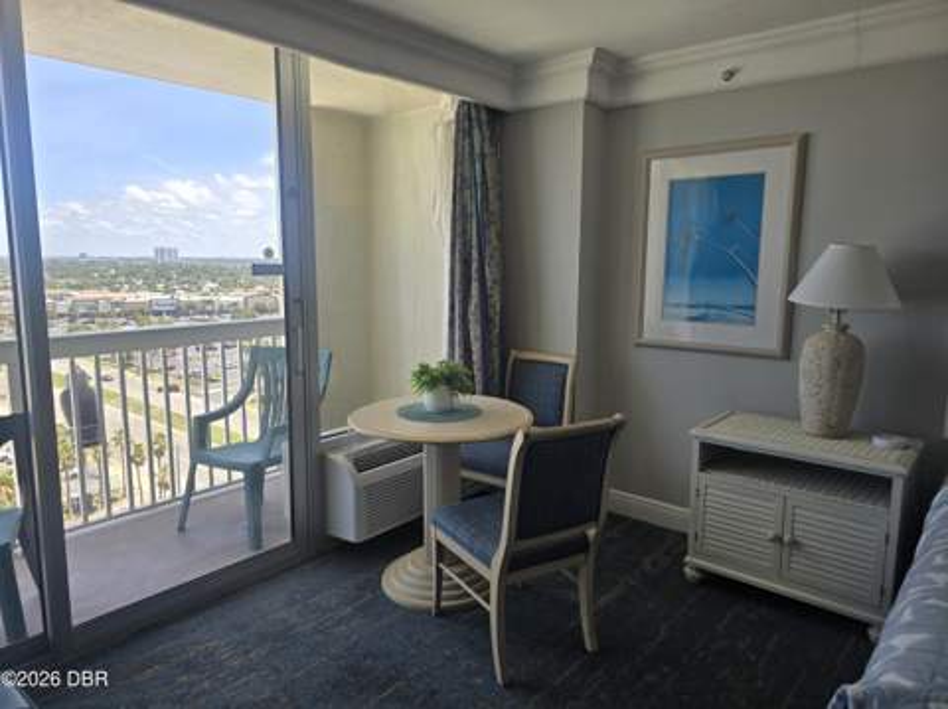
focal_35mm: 23
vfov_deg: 58.8
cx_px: 474
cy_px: 354
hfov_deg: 74.0
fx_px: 629
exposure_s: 1/180
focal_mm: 6.3
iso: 20
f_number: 1.7
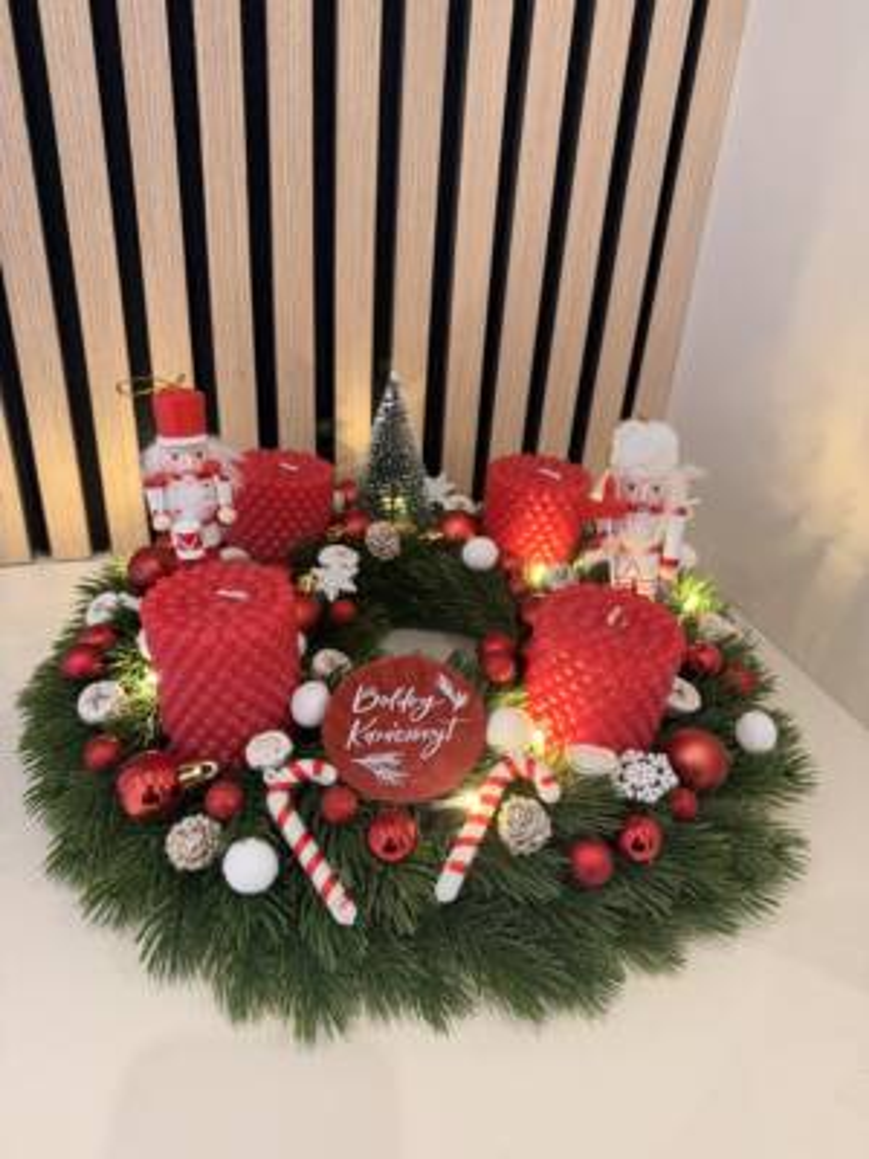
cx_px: 434
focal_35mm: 24
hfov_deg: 56.8
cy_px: 580
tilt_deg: -29.2
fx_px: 803
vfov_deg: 71.6
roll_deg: -4.3
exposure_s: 1/60
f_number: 1.78
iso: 320
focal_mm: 6.76
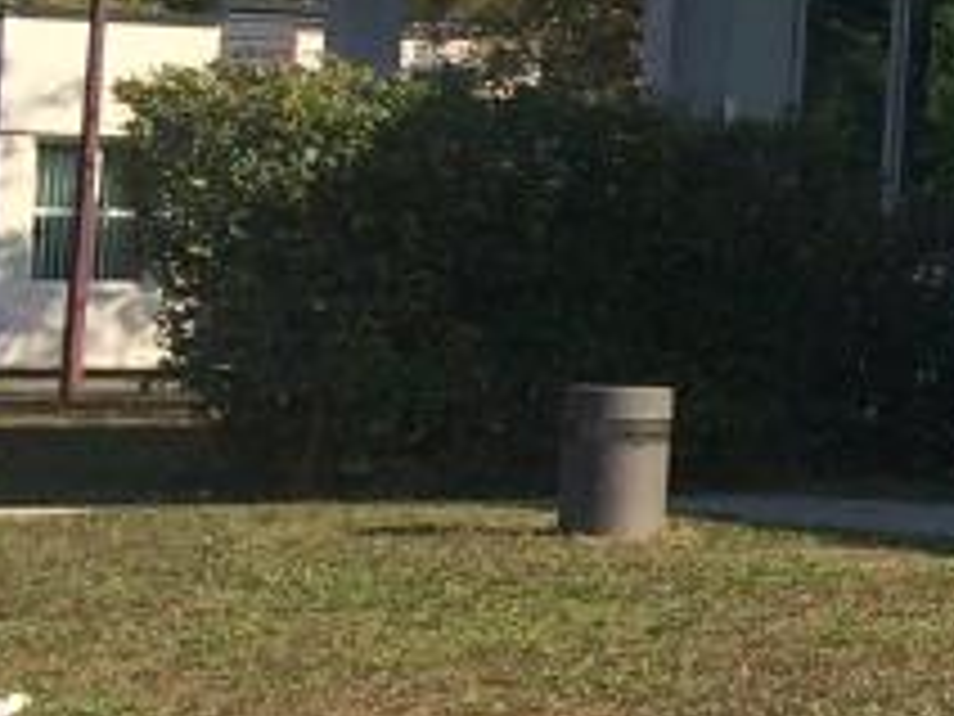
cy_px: -122
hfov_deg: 9.2
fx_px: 4823
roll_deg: -0.3
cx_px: 2822
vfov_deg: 8.4
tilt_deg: +4.3
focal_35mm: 175
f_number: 2.2
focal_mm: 4.15
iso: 32
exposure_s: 1/1520
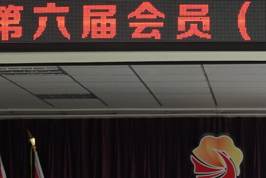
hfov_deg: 11.0
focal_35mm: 186
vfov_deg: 7.1
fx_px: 1374
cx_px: 178
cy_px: 354
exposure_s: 1/125
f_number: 4
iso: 640
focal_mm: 24
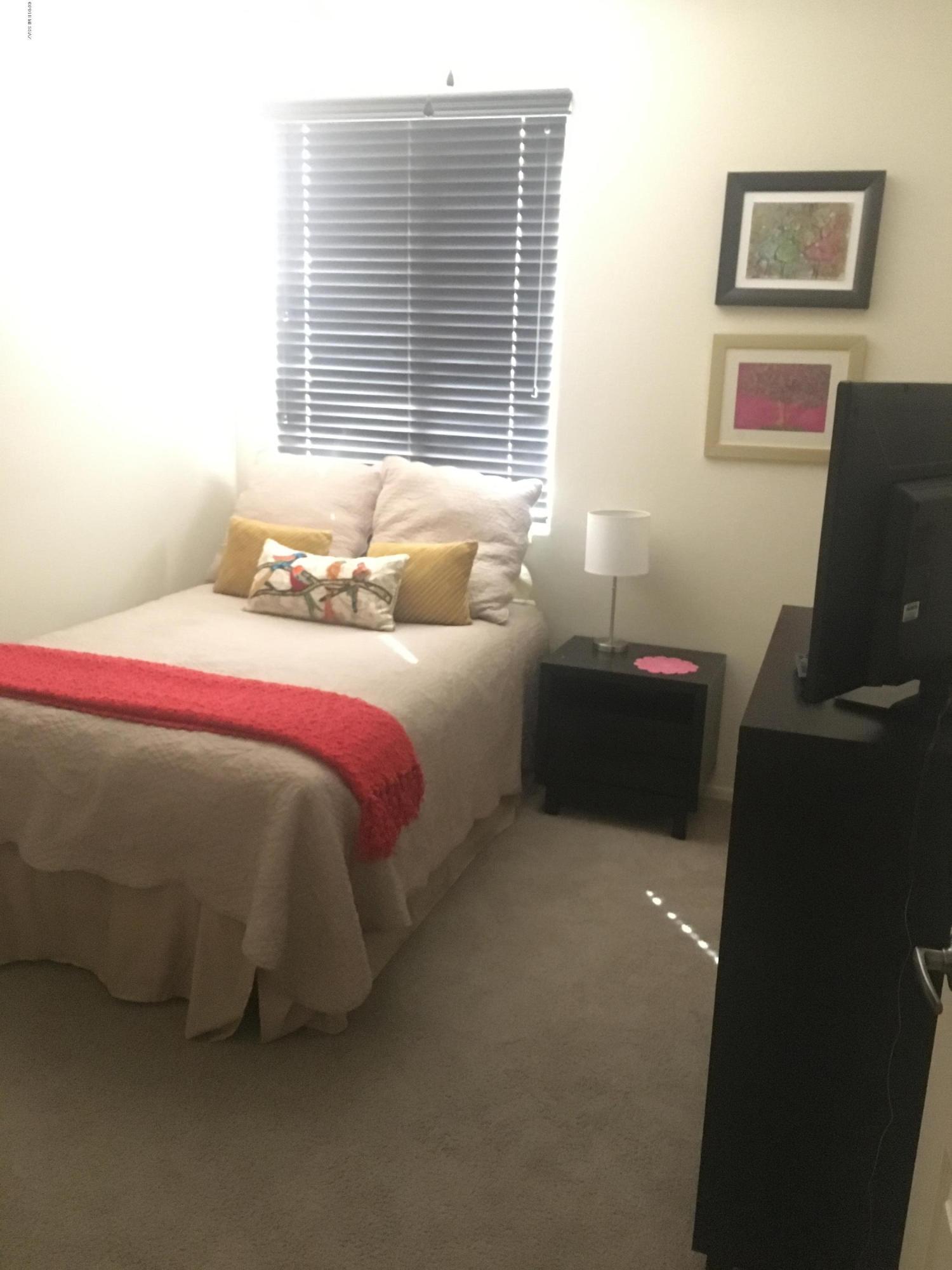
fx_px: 1063
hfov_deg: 48.2
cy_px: 635
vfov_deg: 61.7
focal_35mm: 29
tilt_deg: -13.7
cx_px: 476
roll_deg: -1.0
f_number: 2.2
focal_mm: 4.15
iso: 1000
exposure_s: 1/15
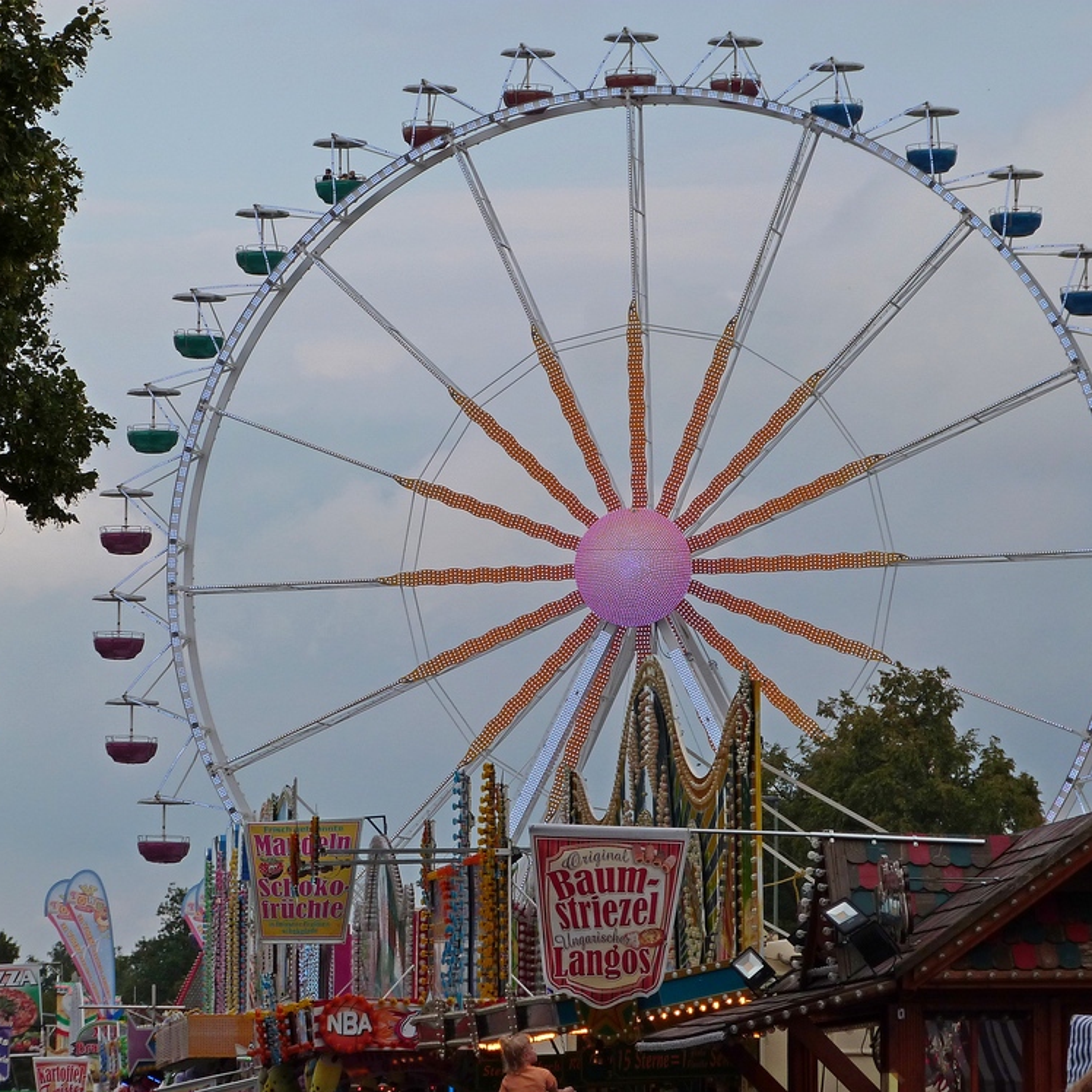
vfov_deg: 8.2
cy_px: 546
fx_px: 7638
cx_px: 547
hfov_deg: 8.2
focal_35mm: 214
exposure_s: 1/400
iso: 100
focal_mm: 32.5
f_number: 5.6
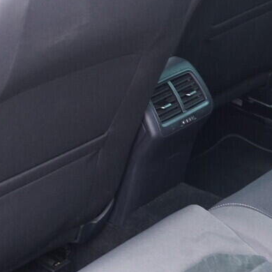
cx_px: 124
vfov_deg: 15.4
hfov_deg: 15.4
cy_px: 102
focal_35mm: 113
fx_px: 1005
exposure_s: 1/40
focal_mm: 24
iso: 640
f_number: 2.8
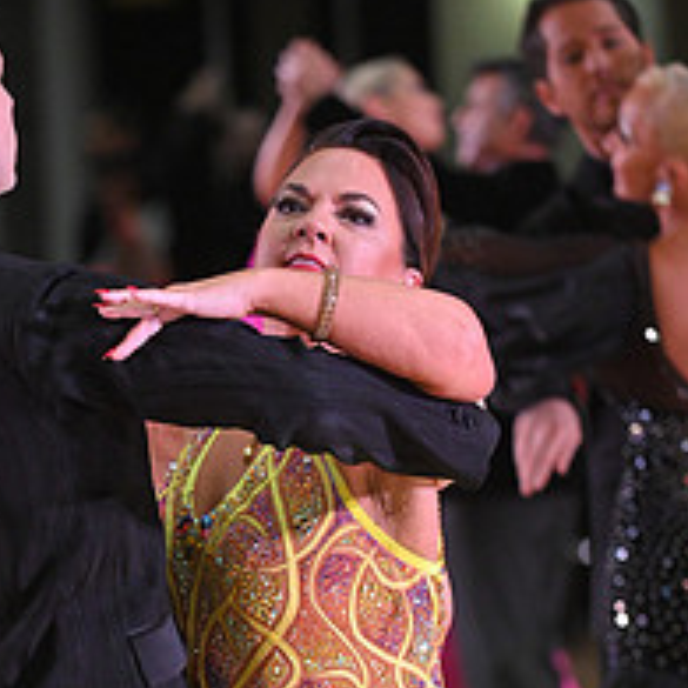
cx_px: 118
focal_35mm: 456
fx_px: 10254
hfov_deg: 3.8
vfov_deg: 3.8
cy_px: 875
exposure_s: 1/400
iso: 2500
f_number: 5
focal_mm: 180
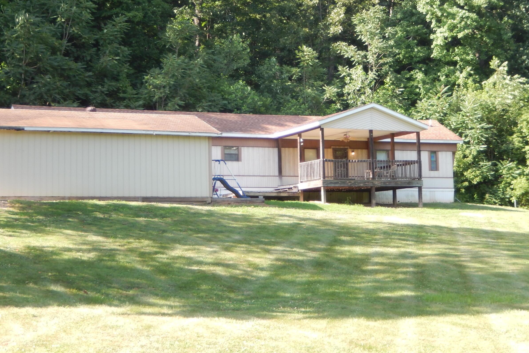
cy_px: 114
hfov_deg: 30.1
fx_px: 984
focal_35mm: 67
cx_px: 287
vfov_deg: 20.2
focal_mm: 9.2
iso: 125
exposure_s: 1/100
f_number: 4.5
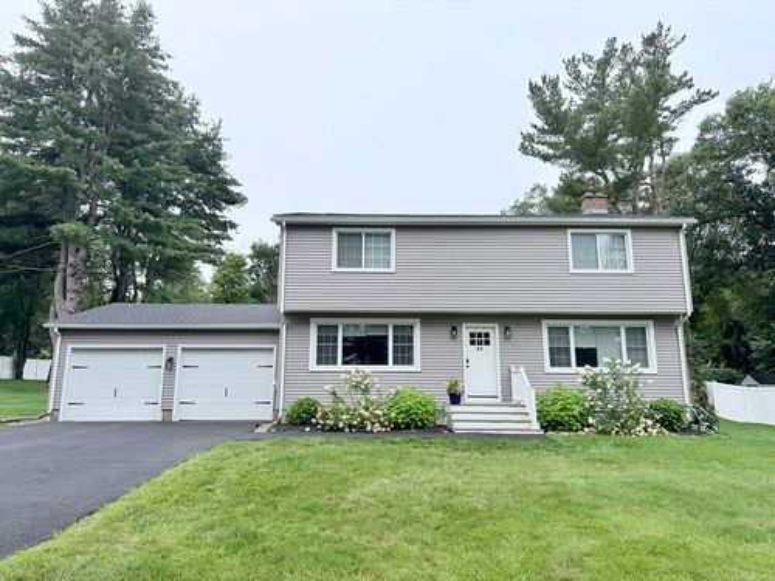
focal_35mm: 24
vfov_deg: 56.8
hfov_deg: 71.6
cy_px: 290
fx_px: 537
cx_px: 388
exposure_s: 1/1230
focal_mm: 6.76
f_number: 1.78
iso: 80
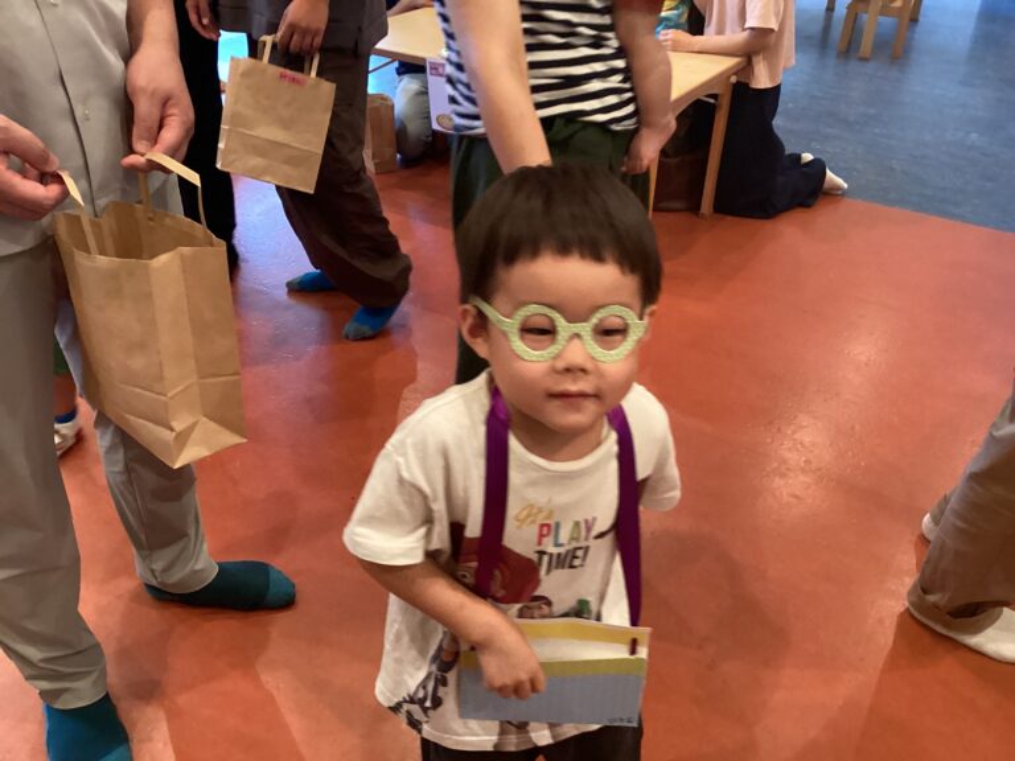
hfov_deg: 58.4
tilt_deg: -33.2
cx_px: 508
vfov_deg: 45.4
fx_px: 909
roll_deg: -3.0
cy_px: 380
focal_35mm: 31
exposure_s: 1/60
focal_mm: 3.3
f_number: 2.4
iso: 320
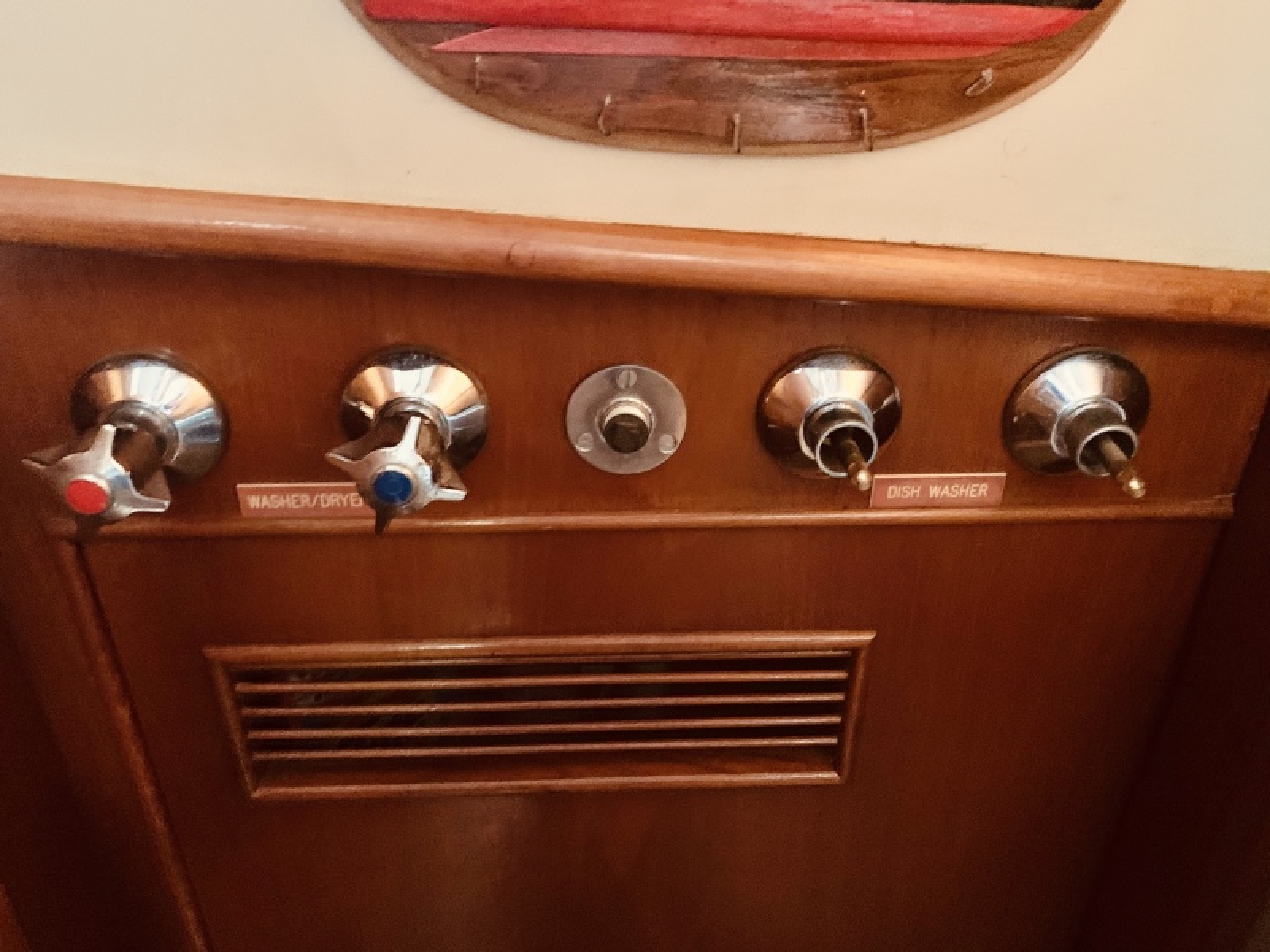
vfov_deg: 53.1
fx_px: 954
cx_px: 635
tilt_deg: -29.9
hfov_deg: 67.3
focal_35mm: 26
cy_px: 476
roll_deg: +0.3
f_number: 1.8
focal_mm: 4.25
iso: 800
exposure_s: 1/16
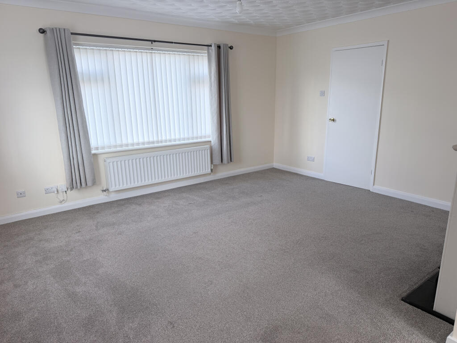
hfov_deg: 71.6
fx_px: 317
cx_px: 228
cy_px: 172
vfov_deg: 56.8
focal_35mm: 24
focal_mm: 6.76
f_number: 1.78
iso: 100
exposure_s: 1/121
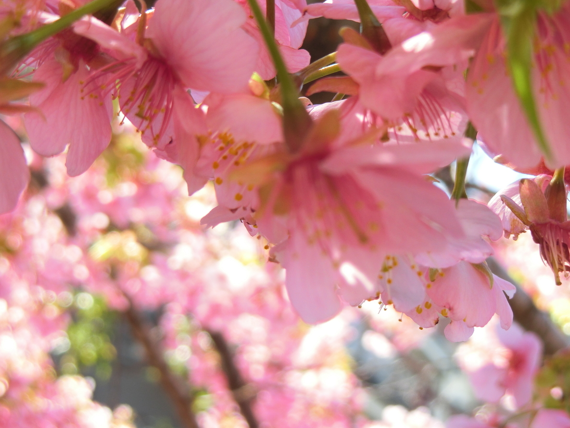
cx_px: 286
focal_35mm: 81
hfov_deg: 24.1
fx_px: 1334
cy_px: 212
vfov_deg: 18.2
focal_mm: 14.3
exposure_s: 1/125
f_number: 5.4
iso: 125
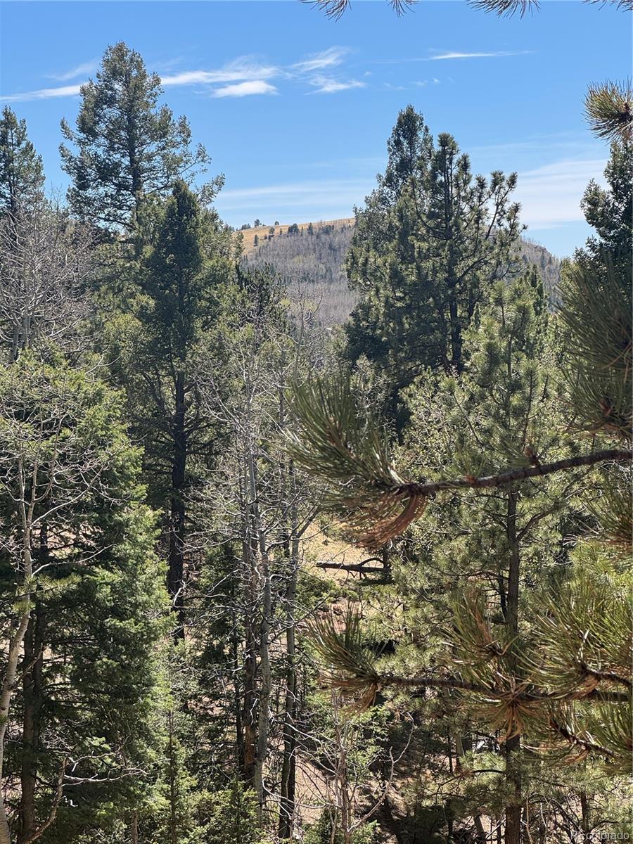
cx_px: 316
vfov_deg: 25.3
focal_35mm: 77
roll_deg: +1.8
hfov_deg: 19.1
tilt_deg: -4.2
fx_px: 1877
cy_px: 422
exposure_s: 1/492
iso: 25
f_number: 2.8
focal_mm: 9
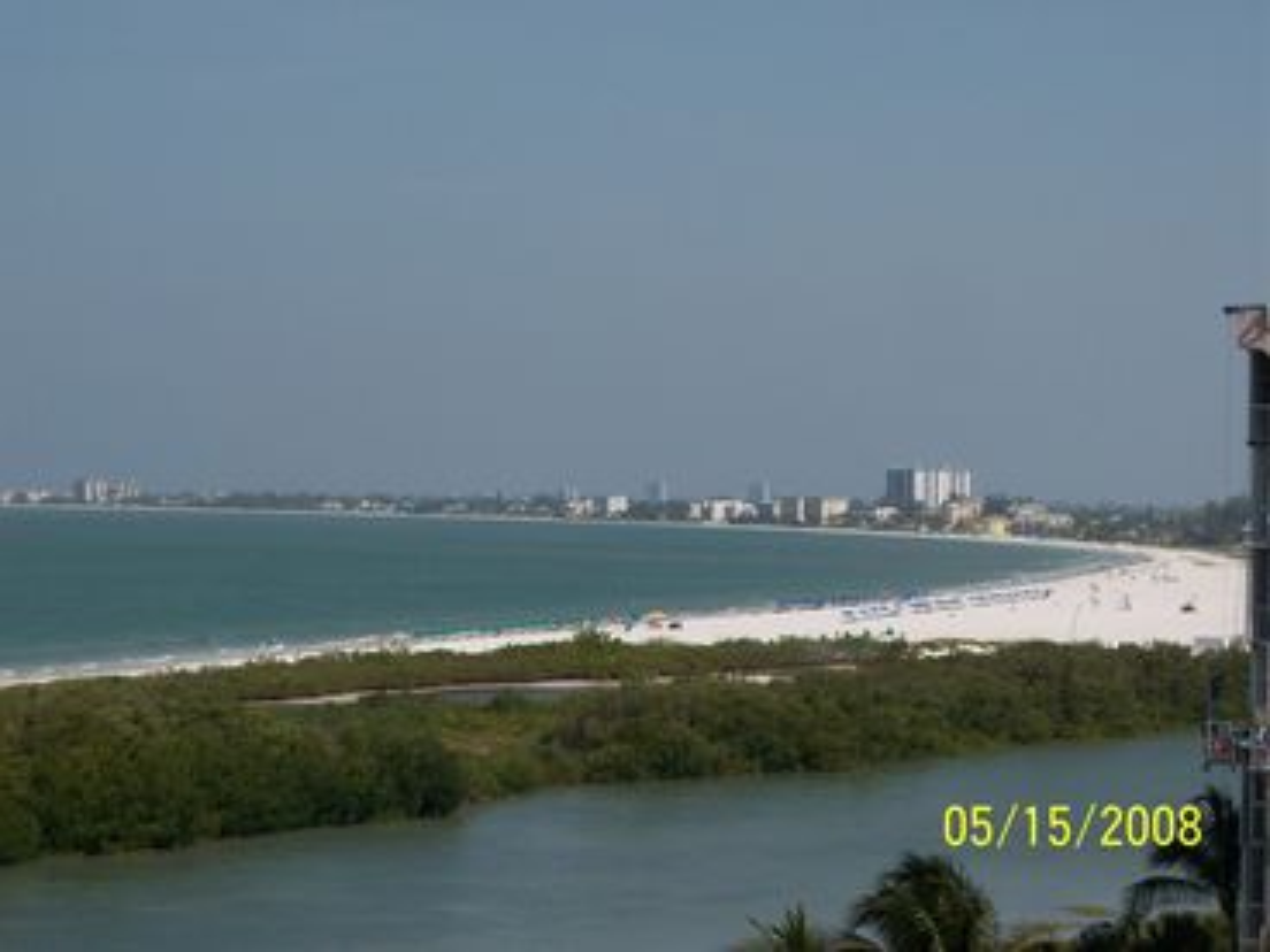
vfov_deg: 12.7
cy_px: 476
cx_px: 635
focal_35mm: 117
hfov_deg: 16.8
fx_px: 4293
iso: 100
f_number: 6.7
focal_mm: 24
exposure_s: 1/500
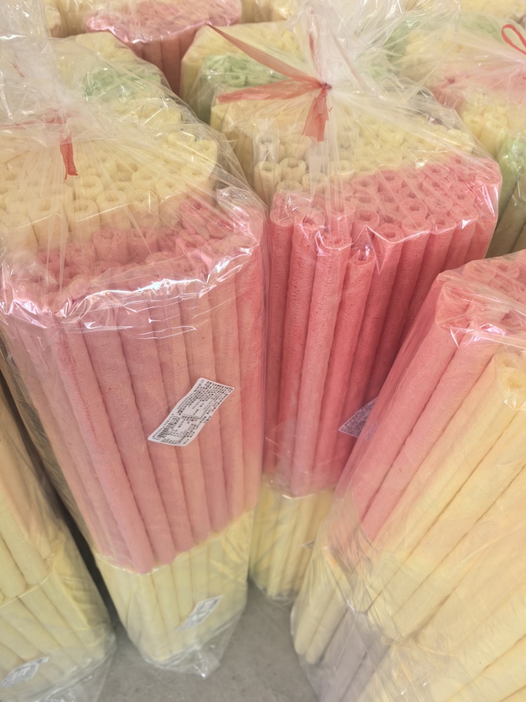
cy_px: 351
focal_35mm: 27
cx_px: 263
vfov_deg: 65.3
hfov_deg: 51.3
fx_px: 547
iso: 1600
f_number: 2
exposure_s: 1/838
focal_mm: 6.98
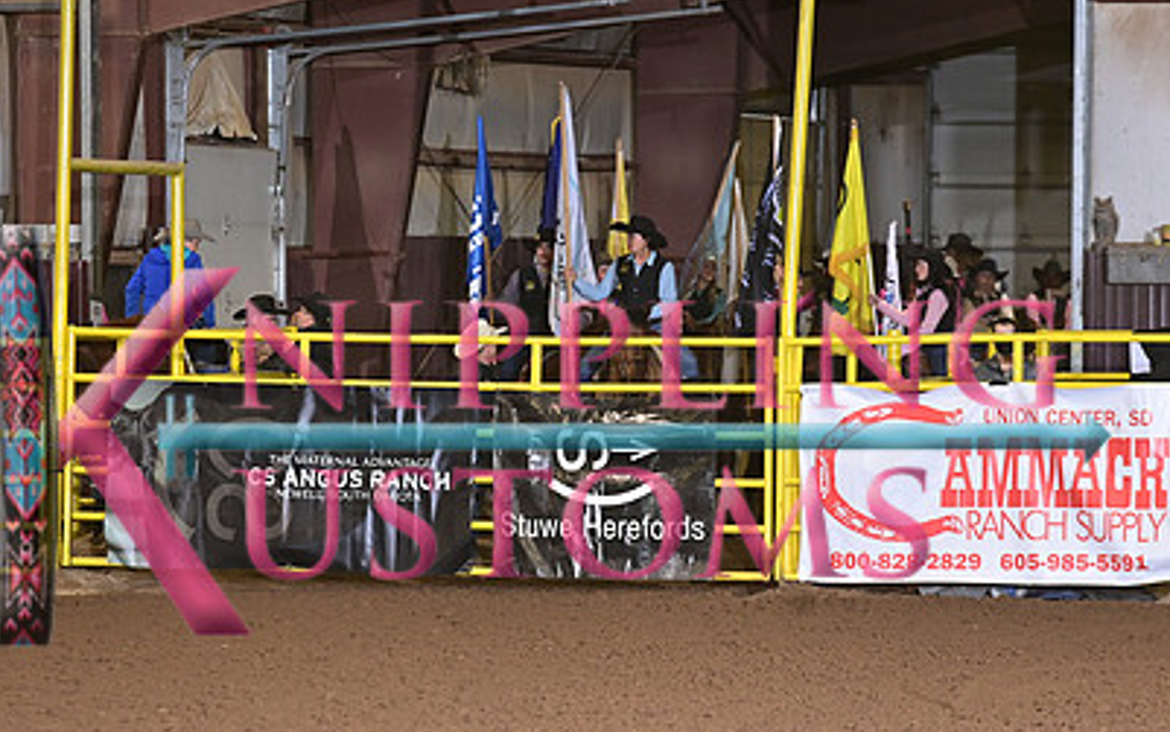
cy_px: 433
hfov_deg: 7.1
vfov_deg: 4.5
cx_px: 531
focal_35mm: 295
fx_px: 9410
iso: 1600
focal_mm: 200
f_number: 3.2
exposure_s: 1/250
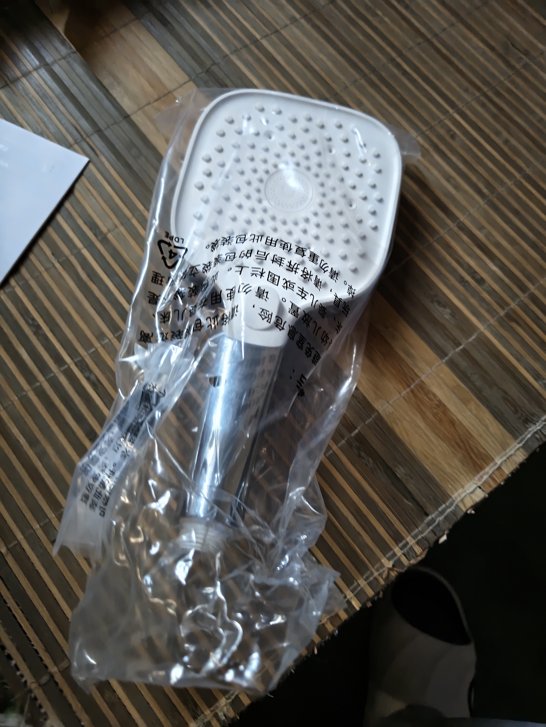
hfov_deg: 58.9
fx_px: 484
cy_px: 364
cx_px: 273
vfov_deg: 73.9
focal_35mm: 23
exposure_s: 1/20
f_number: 1.88
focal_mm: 5.56
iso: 4503
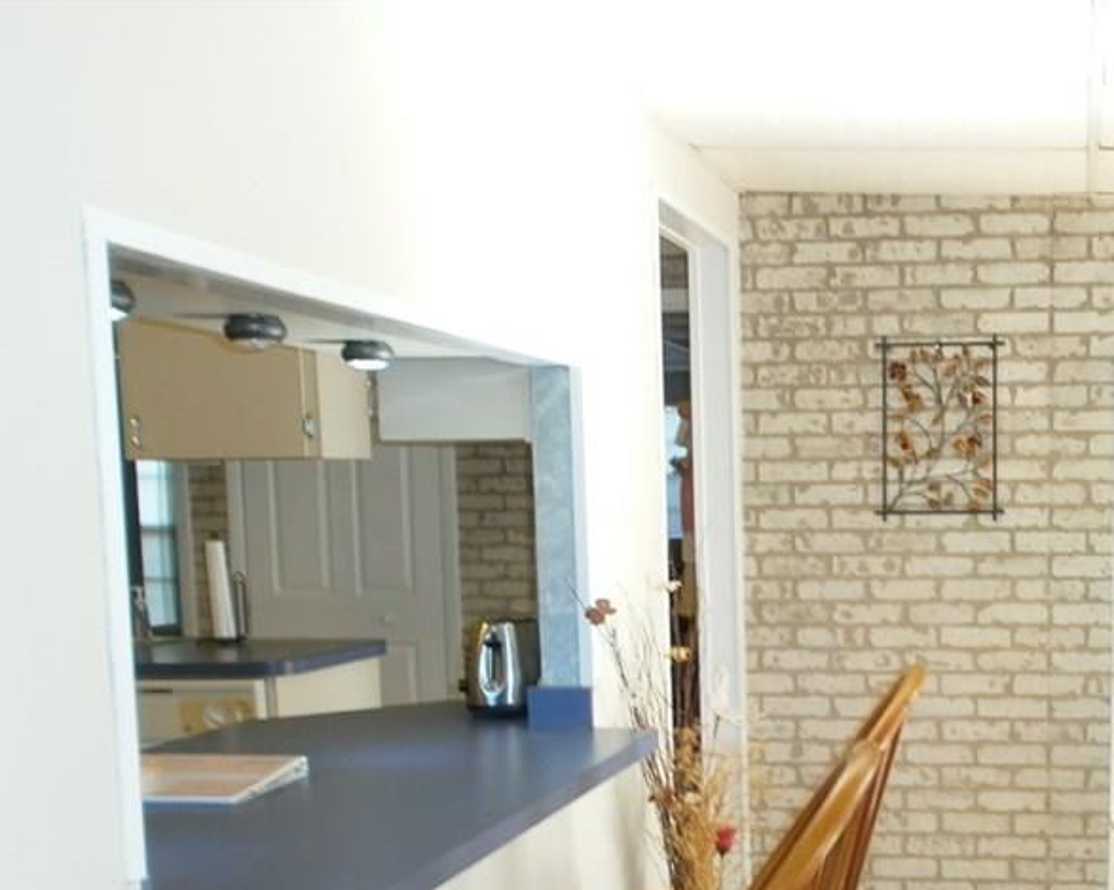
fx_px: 1516
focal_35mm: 46
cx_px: 871
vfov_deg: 31.8
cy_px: 723
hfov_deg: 39.0
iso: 125
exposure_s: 1/30
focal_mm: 4.8
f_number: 2.9
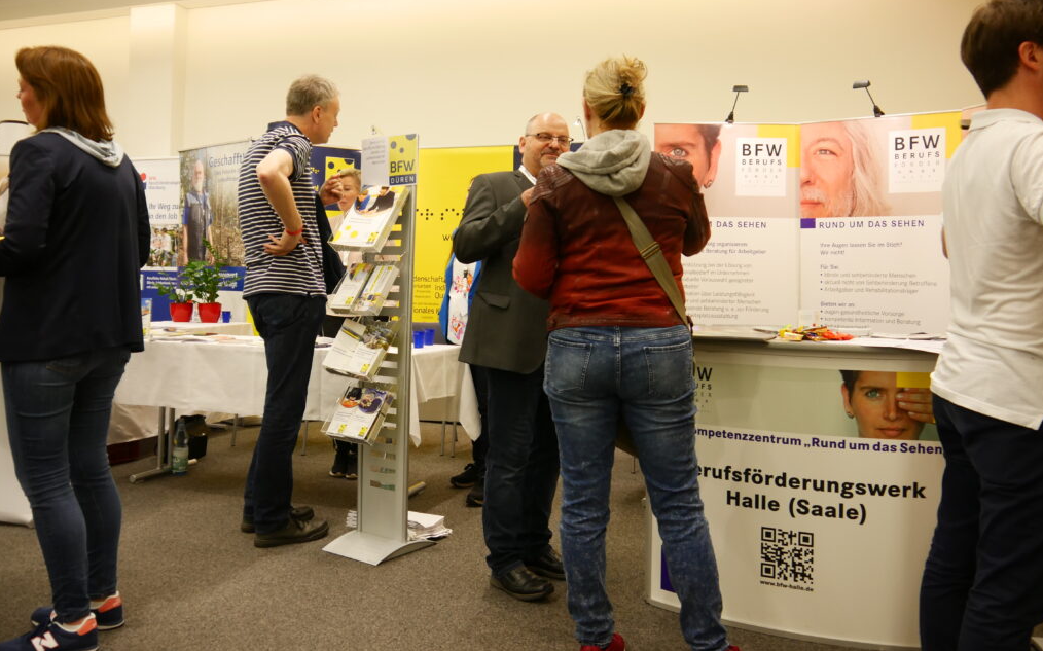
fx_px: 852
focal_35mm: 30
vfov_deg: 41.6
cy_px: 258
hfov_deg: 62.9
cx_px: 524
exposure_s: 1/60
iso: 500
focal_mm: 14
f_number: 4
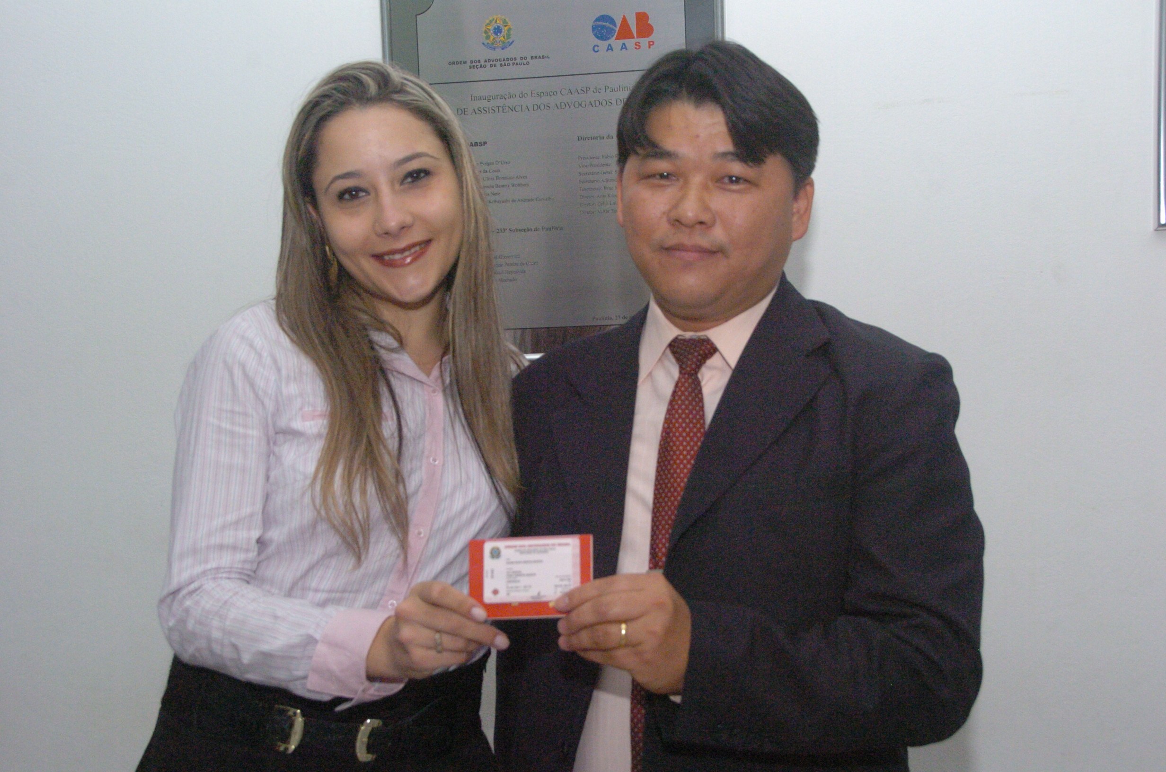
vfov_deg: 28.0
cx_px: 583
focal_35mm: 48
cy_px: 386
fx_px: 1551
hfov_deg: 41.2
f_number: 8
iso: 1600
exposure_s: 1/250
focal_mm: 32
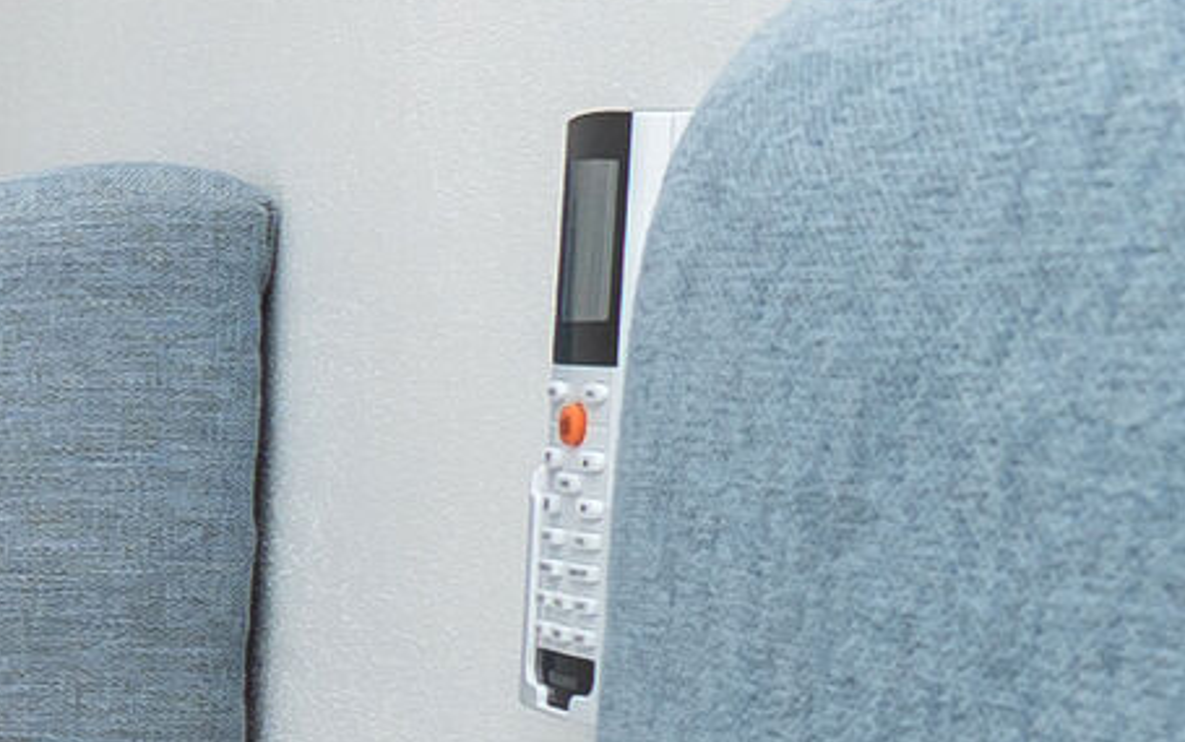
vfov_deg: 13.9
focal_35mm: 94
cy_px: 558
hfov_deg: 12.0
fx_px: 3038
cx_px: -2250
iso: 200
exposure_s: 1/125
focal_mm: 10
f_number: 8
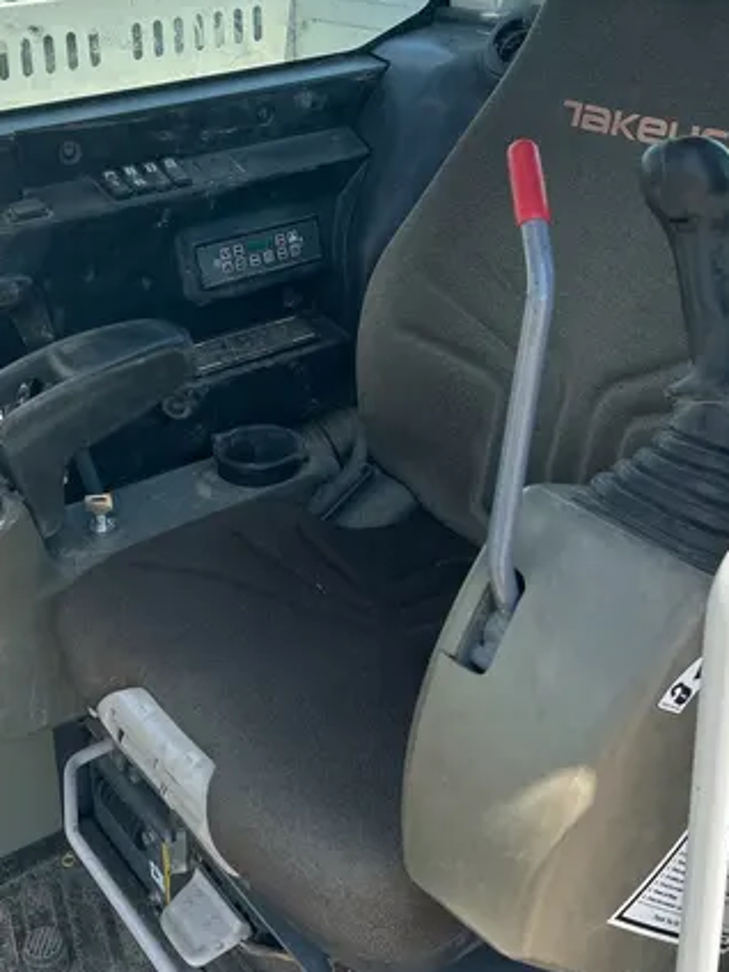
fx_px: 1264
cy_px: 260
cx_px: 218
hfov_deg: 31.8
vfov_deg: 41.0
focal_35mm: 45
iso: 50
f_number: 1.5
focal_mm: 5.7
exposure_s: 1/1779
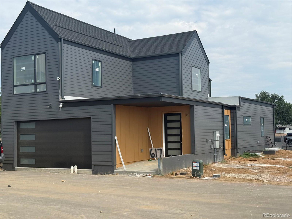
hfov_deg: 39.7
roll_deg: +1.1
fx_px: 405
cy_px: 110
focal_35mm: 48
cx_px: 146
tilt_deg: +2.9
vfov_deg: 30.3
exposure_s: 1/4878
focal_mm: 6.76
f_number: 1.78
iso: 80
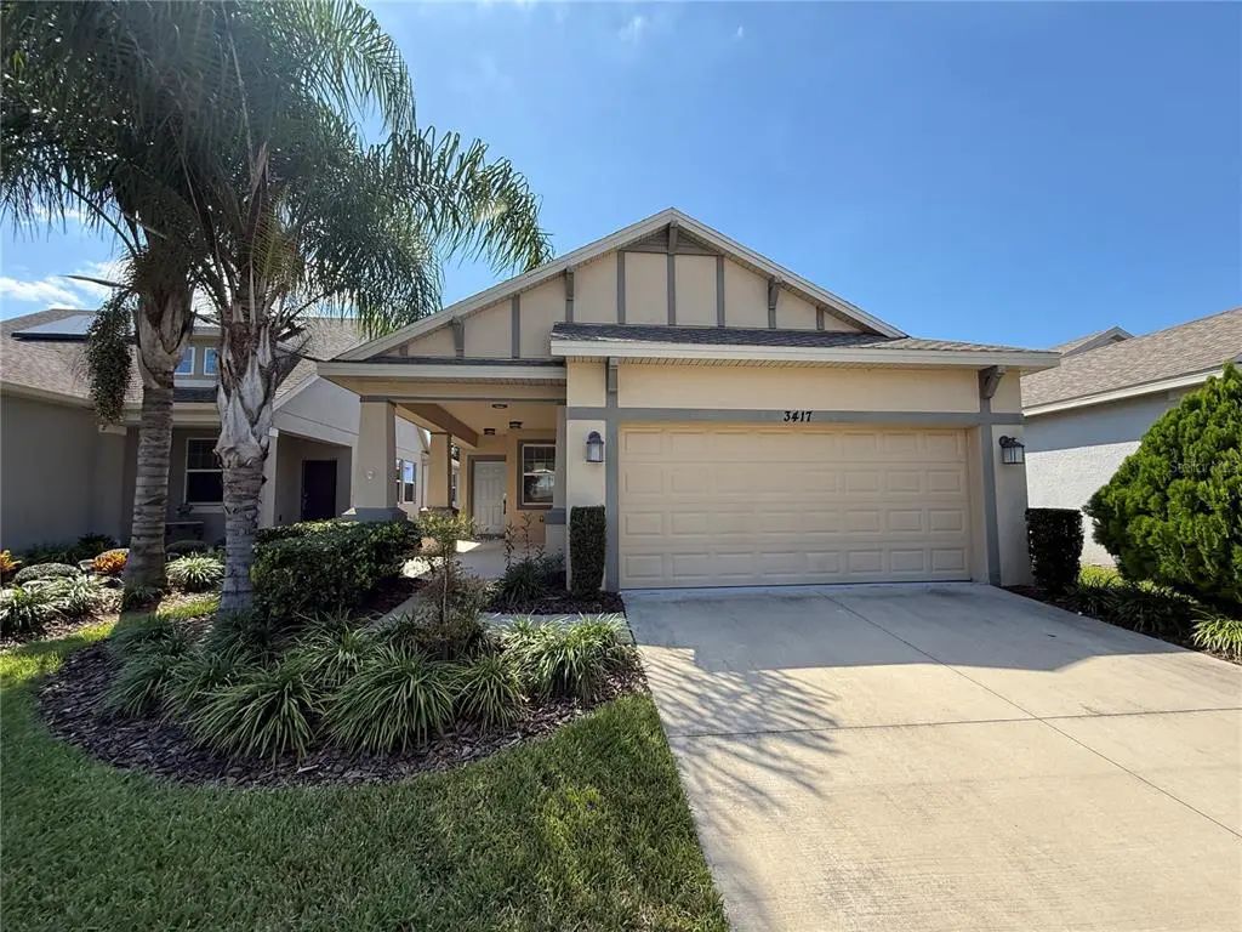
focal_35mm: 14
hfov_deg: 102.1
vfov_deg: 85.7
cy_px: 466
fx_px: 502
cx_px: 621
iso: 64
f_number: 2.2
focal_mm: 2.22
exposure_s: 1/864
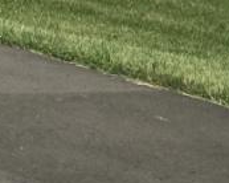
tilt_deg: -0.3
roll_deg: +0.5
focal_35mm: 330
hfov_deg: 5.8
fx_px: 2234
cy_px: -244
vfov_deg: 4.6
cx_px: -158
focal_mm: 6.6
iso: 20
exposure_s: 1/1100
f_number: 2.8
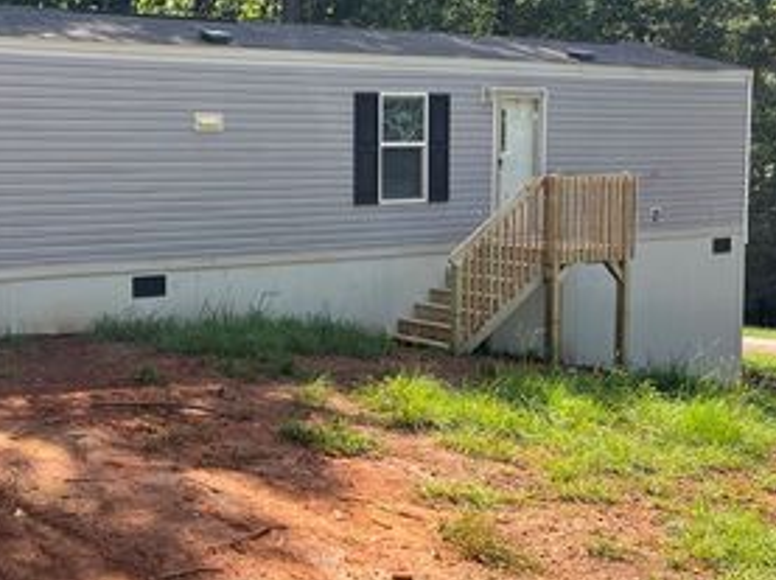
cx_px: 140
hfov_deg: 38.7
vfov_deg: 30.7
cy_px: 231
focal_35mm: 47
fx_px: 1052
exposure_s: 1/891
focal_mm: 5.1
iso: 50
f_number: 1.6
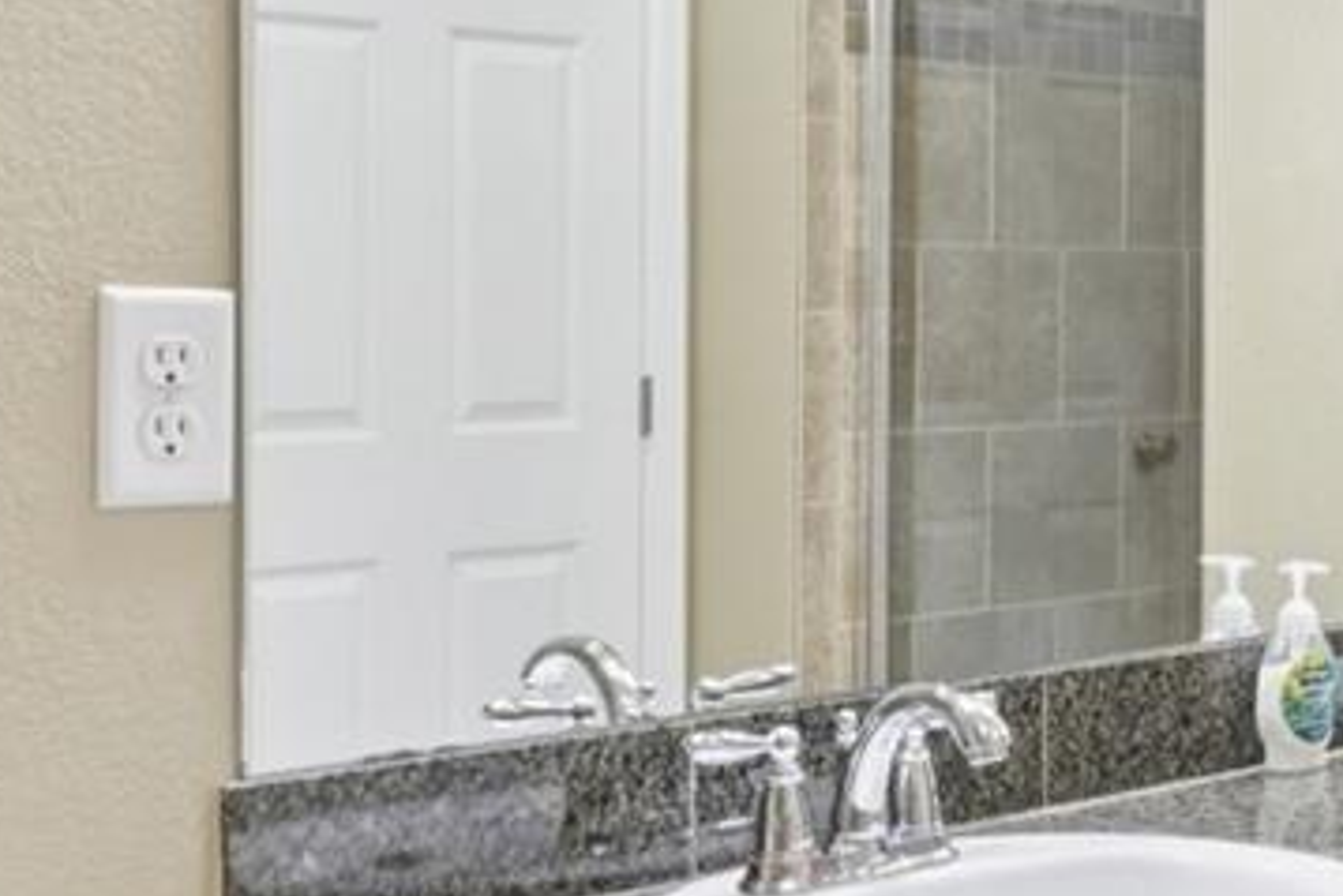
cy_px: 300
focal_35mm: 67
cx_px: 1384
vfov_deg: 20.3
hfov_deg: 28.0
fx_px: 2500
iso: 800
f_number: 8
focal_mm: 10
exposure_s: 1/2.5
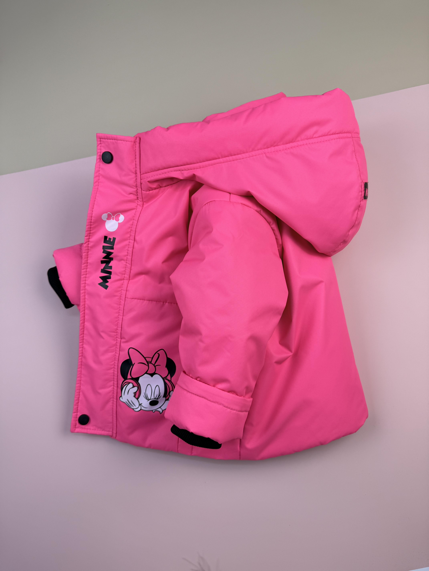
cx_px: 214
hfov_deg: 56.8
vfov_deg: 71.6
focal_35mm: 24
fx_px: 397
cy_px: 286
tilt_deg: -83.3
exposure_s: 1/244
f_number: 1.78
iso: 64
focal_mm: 6.76
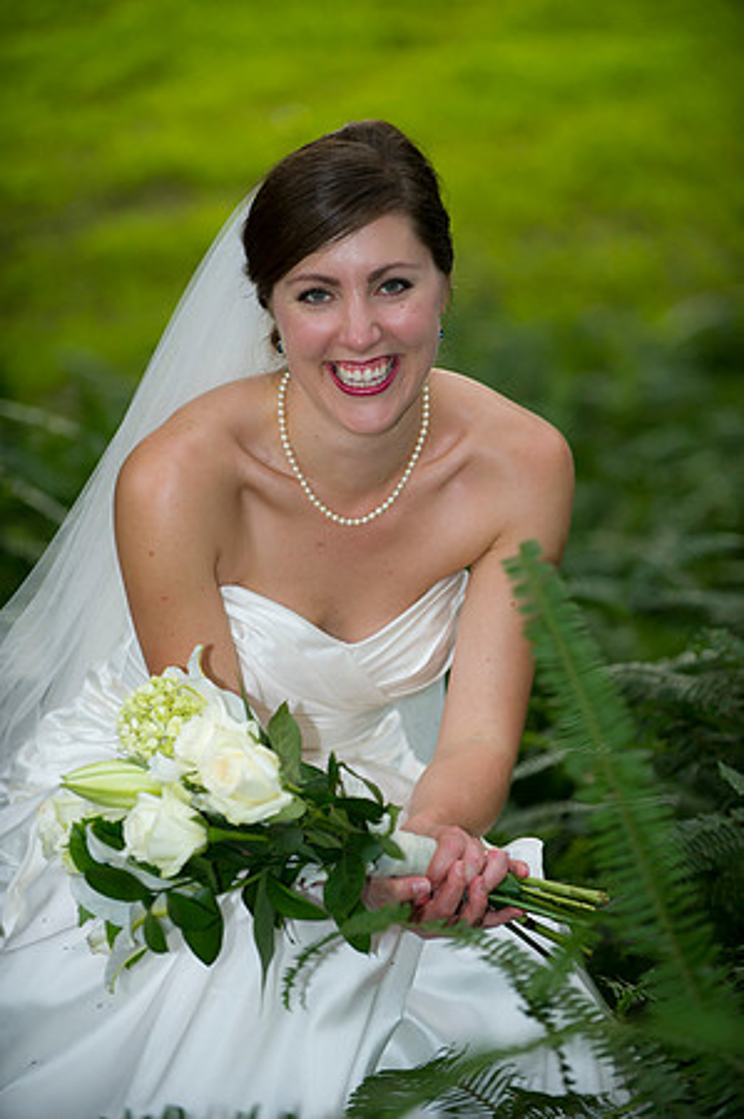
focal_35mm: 160
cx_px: 372
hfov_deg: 8.6
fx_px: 4971
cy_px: 560
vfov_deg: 12.9
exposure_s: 1/200
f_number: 2.8
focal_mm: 160
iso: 400
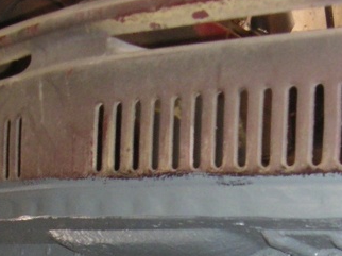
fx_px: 997
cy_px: 302
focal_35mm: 101
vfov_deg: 14.2
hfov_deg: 19.4
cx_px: 222
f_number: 2.9
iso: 200
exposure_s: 1/45
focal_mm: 5.4
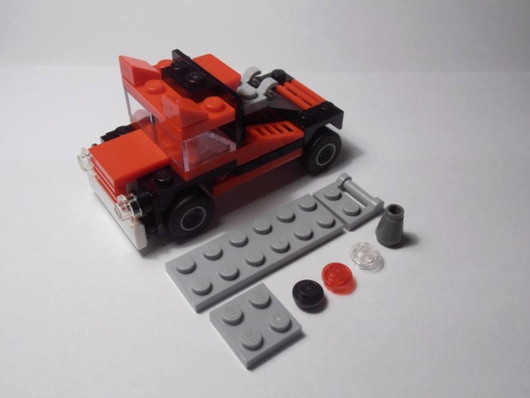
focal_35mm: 37
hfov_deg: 50.1
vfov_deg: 38.7
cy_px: 199
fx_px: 567
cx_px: 265
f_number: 3.9
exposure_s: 1/50
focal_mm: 6.61
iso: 80
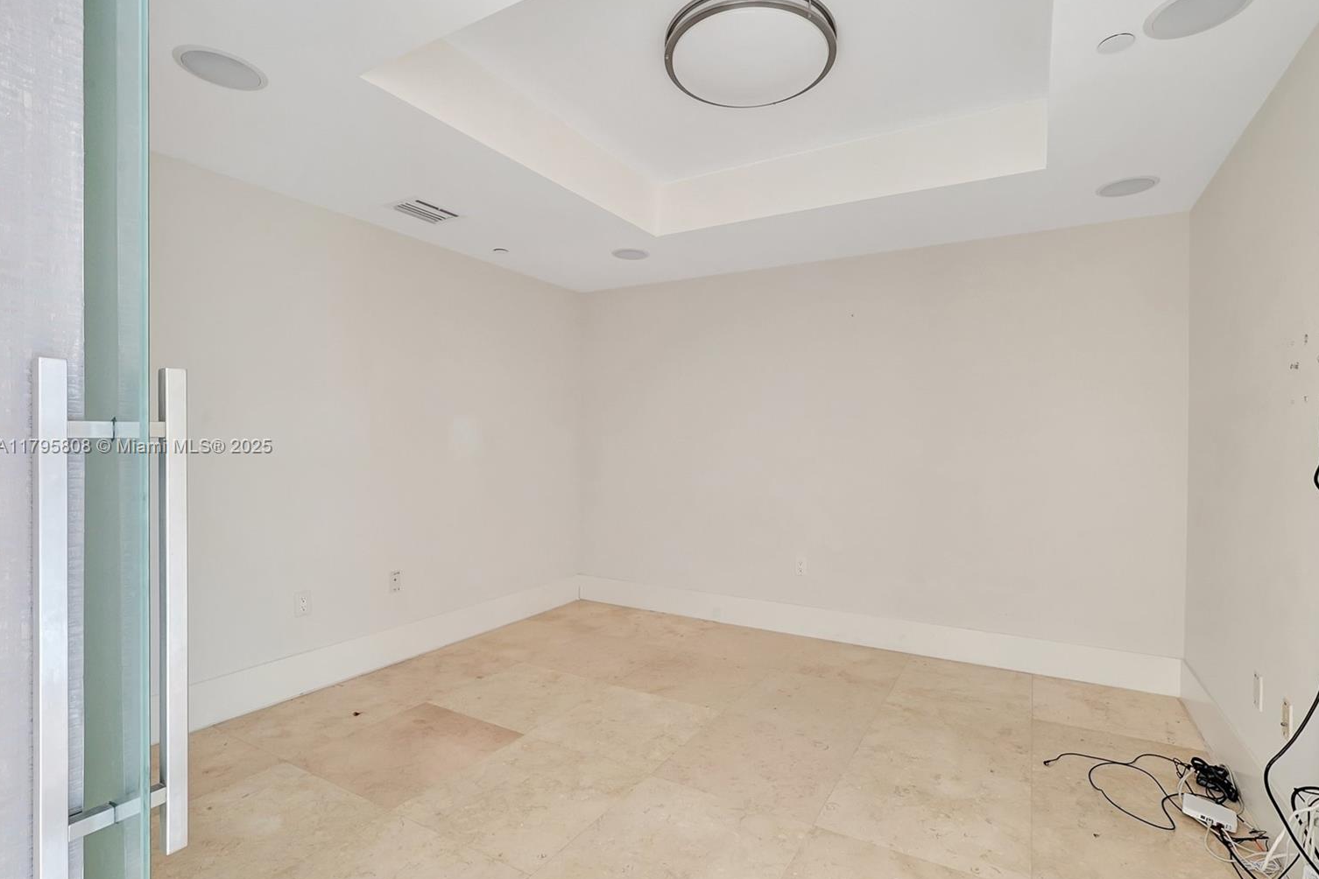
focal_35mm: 18
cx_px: 692
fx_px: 642
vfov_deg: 68.8
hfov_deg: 91.4
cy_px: 447
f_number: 13
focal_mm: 16.5
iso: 640
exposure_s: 5
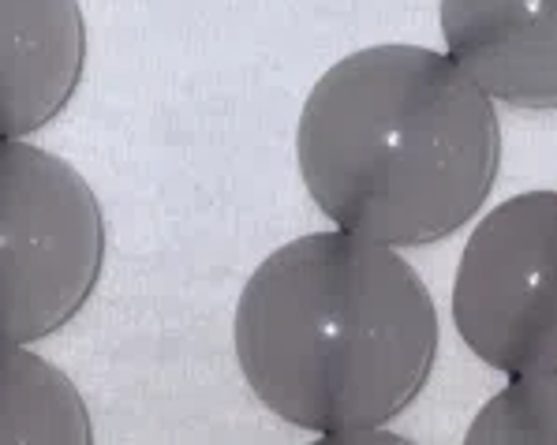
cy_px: 221
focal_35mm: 109
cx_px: 464
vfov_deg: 14.1
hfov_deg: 17.5
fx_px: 1796
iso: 32
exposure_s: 1/54
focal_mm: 5.96
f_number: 1.6
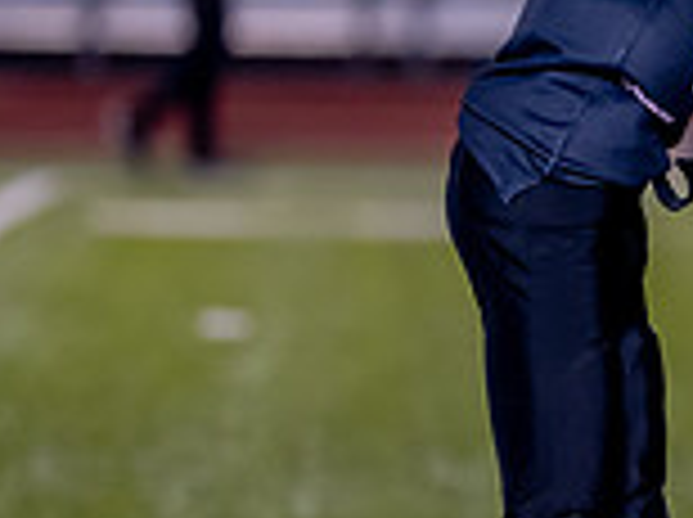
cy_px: 195
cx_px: 1101
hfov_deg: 3.2
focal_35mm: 624
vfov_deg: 2.4
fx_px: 12473
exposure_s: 1/1000
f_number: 1.8
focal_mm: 135
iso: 1600
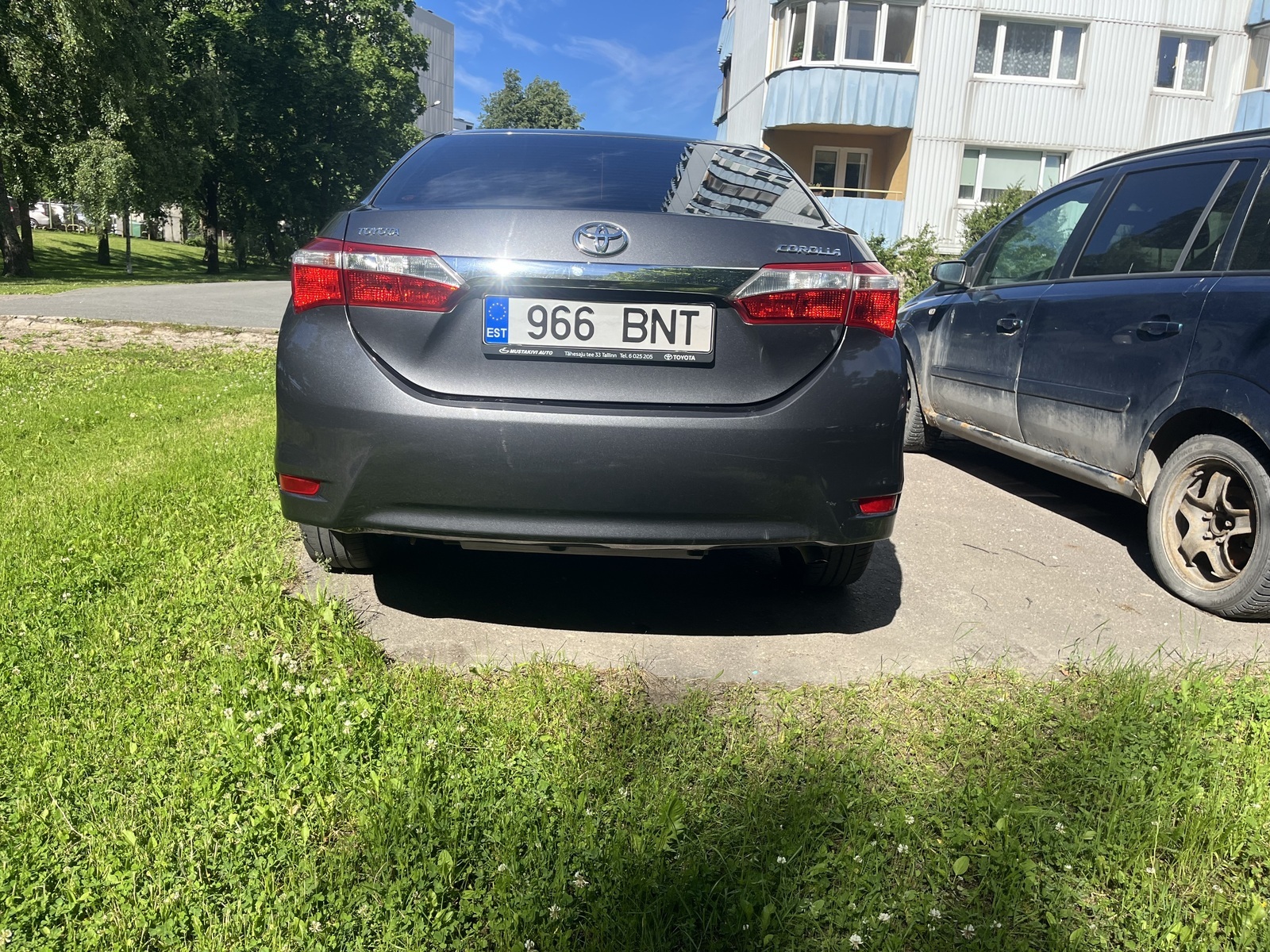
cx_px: 635
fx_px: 954
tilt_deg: -11.6
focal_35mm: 26
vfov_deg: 53.1
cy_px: 476
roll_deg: -2.4
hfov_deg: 67.3
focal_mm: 5.1
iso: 50
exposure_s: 1/2062
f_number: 1.6
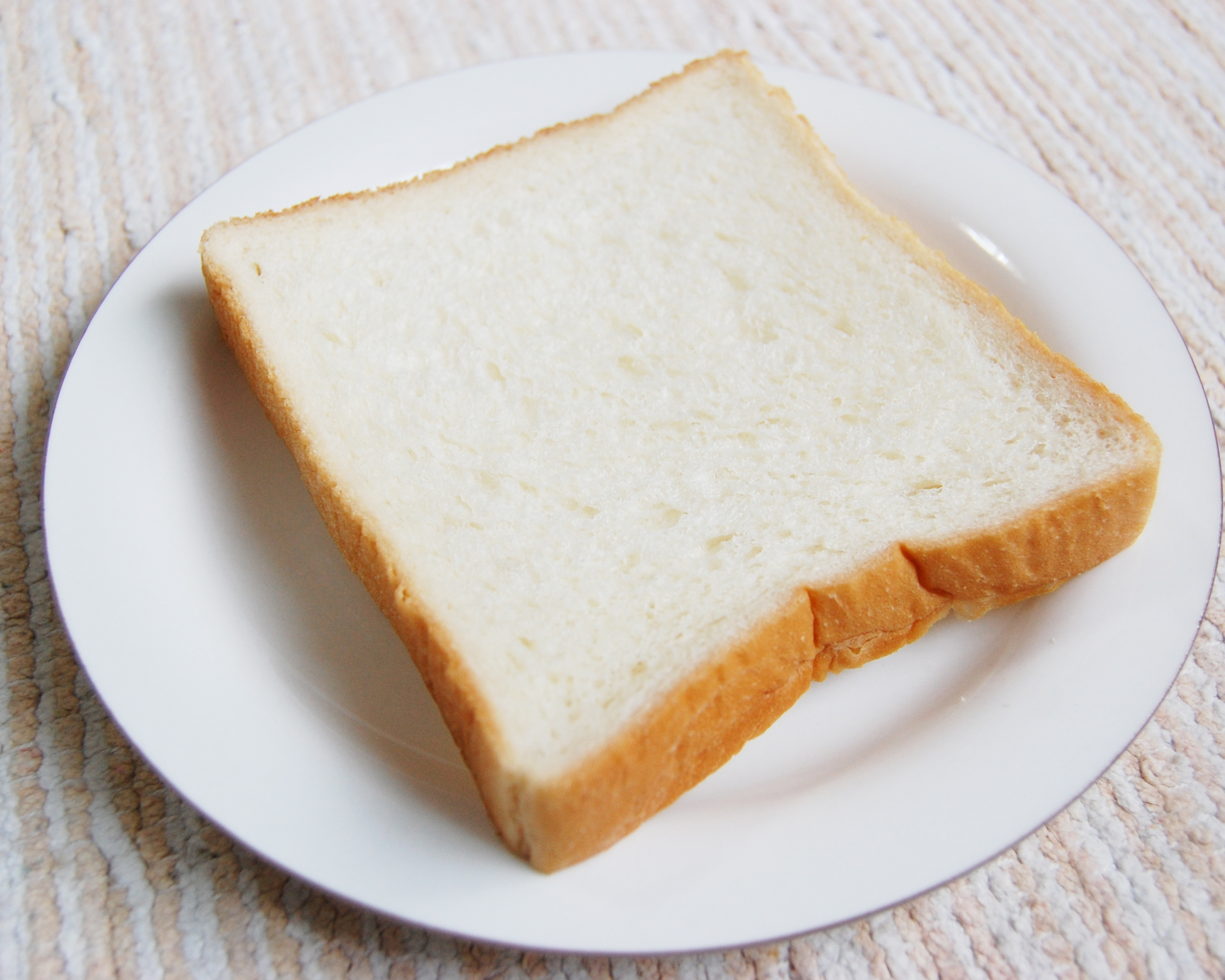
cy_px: 486
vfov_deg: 36.5
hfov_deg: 44.8
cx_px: 619
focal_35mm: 41
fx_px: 1486
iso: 400
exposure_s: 1/100
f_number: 5
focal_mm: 24
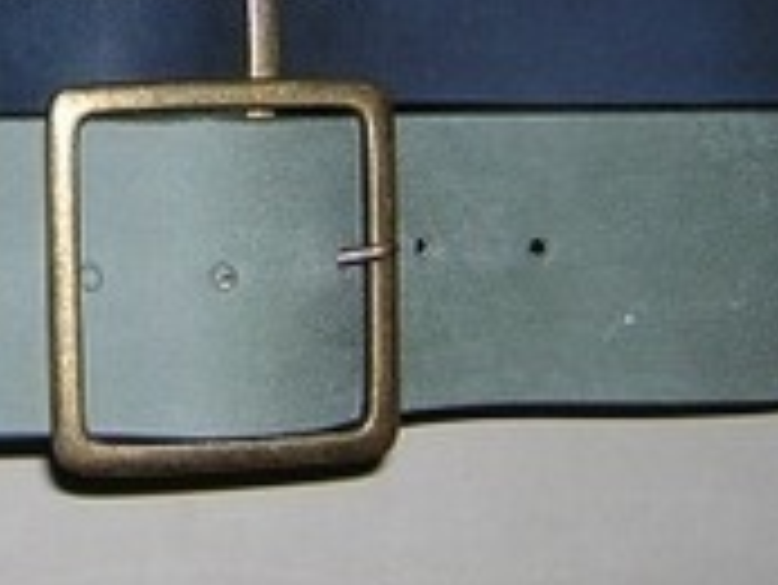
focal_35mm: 104
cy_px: -38
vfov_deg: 14.0
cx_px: 94
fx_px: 2339
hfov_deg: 18.6
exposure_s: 1/60.1
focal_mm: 4.7
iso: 100
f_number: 2.6
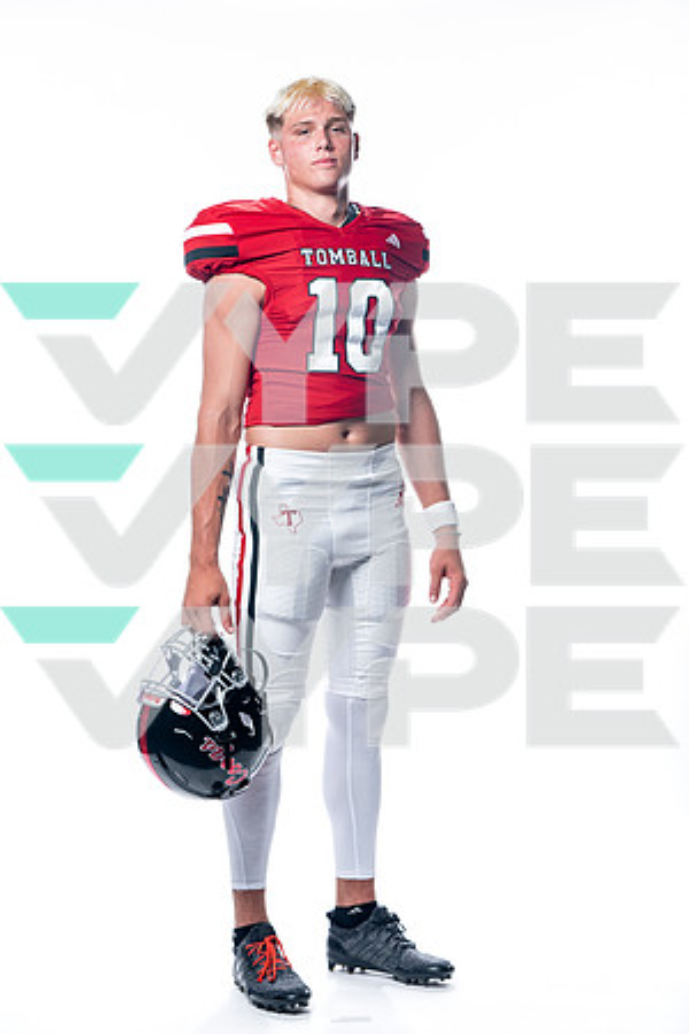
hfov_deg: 15.5
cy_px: 517
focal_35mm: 88
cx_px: 344
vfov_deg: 23.1
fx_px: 2526
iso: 100
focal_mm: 88
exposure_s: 1/250
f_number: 5.6
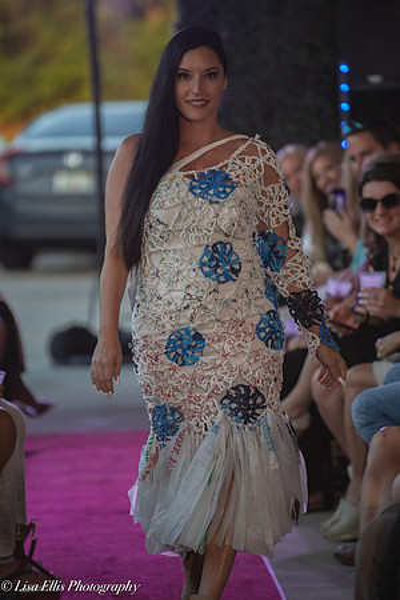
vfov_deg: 8.6
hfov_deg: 5.7
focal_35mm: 240
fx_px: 4000
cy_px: 300
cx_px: 200
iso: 400
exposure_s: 1/250
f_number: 4
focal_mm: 200
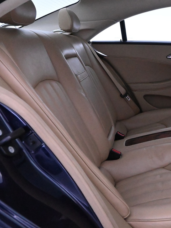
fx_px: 283
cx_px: 156
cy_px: 114
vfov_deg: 43.8
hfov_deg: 31.9
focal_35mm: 43
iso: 10000
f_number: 4
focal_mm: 16
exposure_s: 1/125
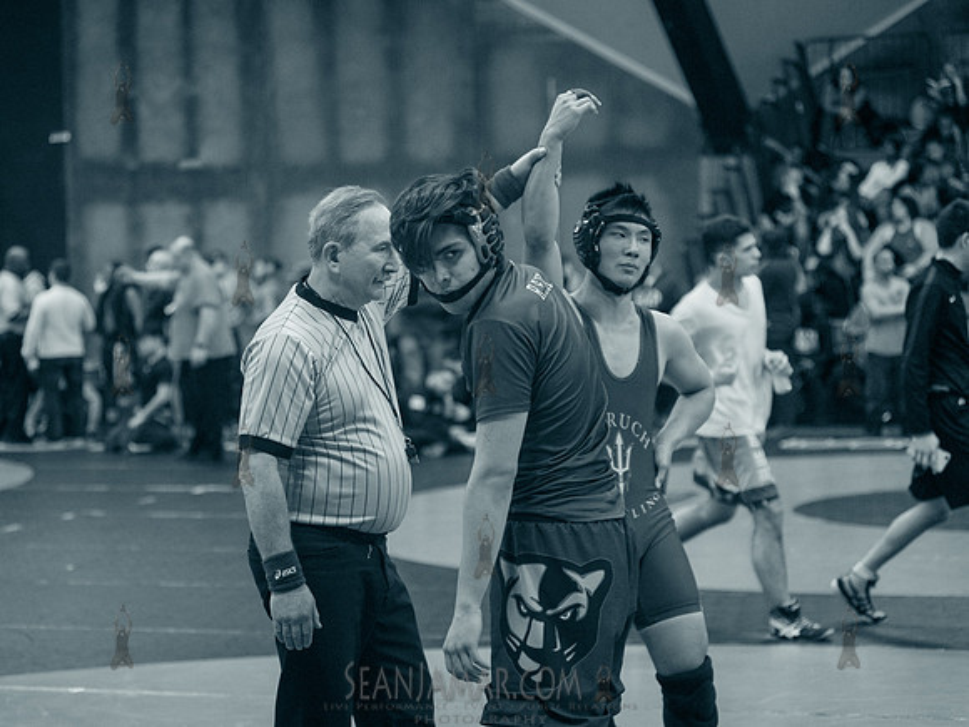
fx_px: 2571
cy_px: 386
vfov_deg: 16.1
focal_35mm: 92
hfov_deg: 21.3
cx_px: 391
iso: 4000
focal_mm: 80
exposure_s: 1/320
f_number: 2.8
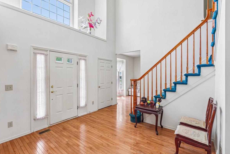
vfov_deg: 70.4
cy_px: 75
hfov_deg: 93.0
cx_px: 104
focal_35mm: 17
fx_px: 109
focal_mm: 9.1
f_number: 5.6
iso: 160
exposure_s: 1/25
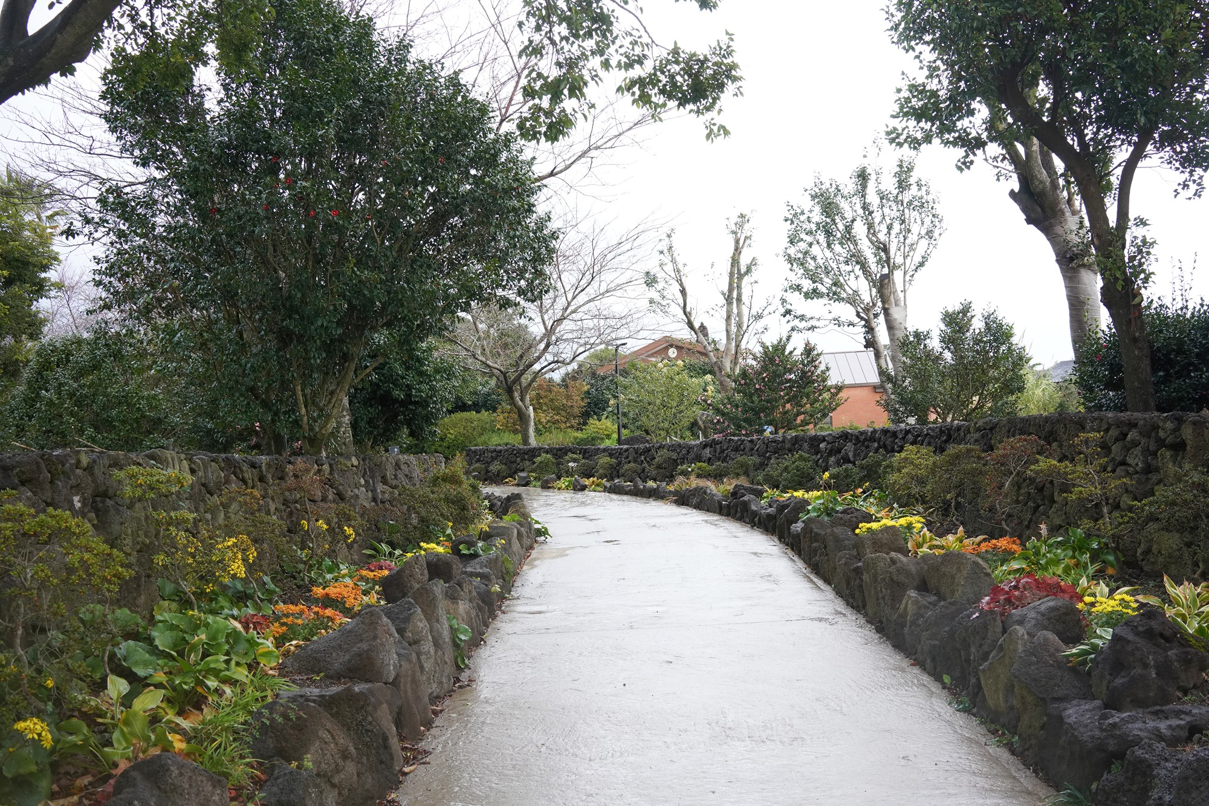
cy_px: 403
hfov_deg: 54.4
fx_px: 1176
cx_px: 604
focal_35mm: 35
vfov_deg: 37.9
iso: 1250
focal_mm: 35
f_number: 8
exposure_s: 1/100
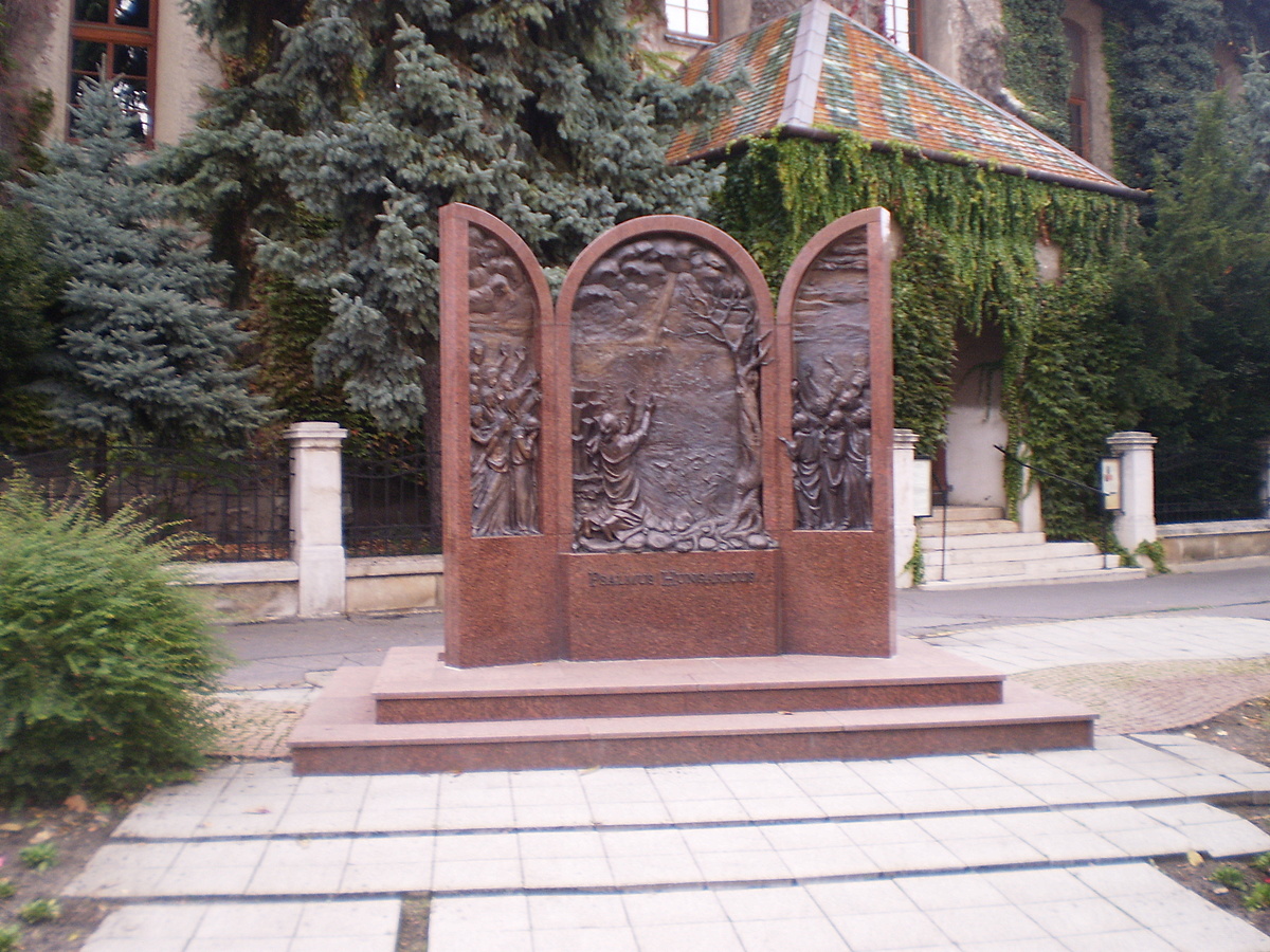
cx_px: 635
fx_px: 1321
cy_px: 476
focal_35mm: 36
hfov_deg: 51.4
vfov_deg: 39.7
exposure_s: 1/40
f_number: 3.1
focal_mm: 6.3
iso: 64
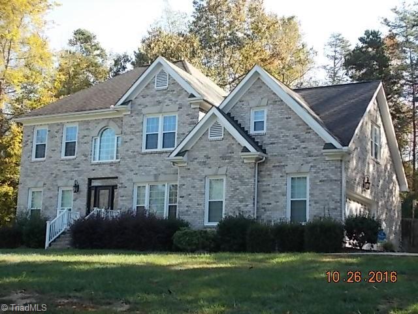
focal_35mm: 58
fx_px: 700
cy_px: 157
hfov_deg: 33.2
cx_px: 209
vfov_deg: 25.2
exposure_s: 1/80
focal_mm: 10.3
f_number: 4.9
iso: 80
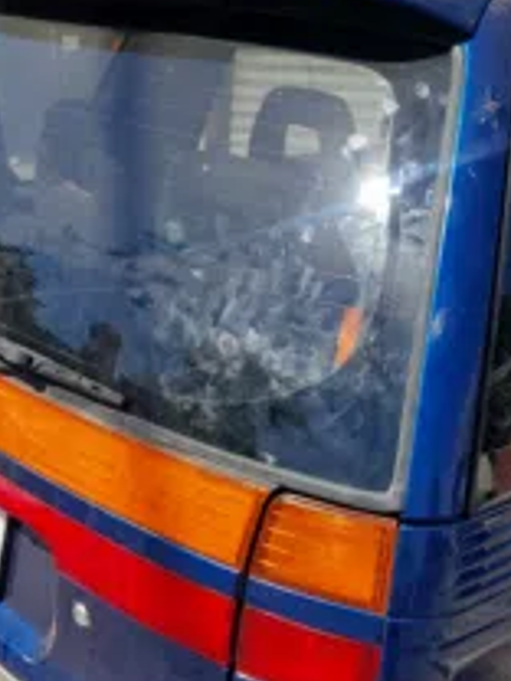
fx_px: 945
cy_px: 426
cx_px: 210
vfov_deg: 39.4
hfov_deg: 30.2
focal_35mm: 48
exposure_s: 1/381
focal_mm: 4.6
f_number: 2
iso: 20
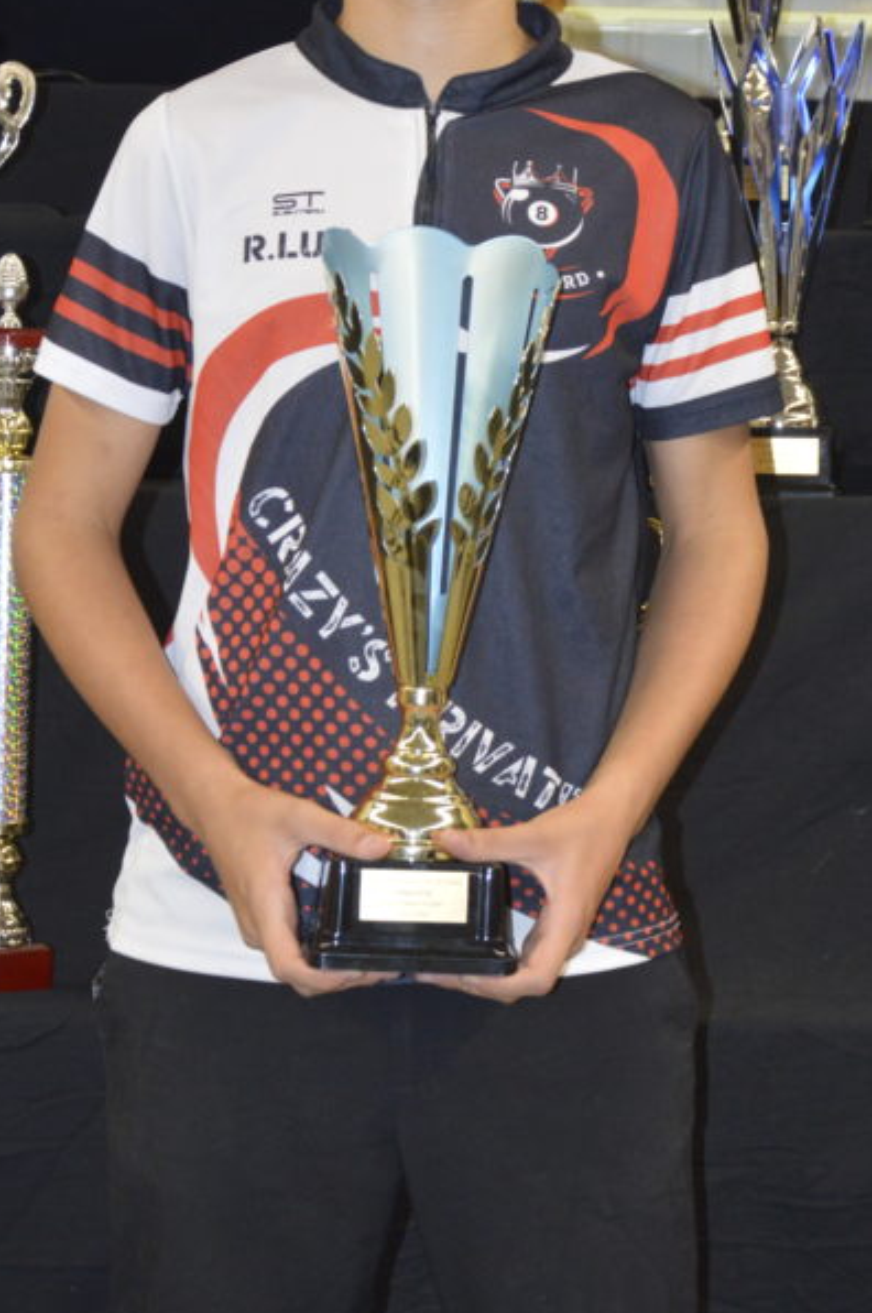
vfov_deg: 20.8
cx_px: 503
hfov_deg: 13.9
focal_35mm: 98
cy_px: 430
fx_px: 3569
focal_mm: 38
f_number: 4.5
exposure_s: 1/60
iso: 1250
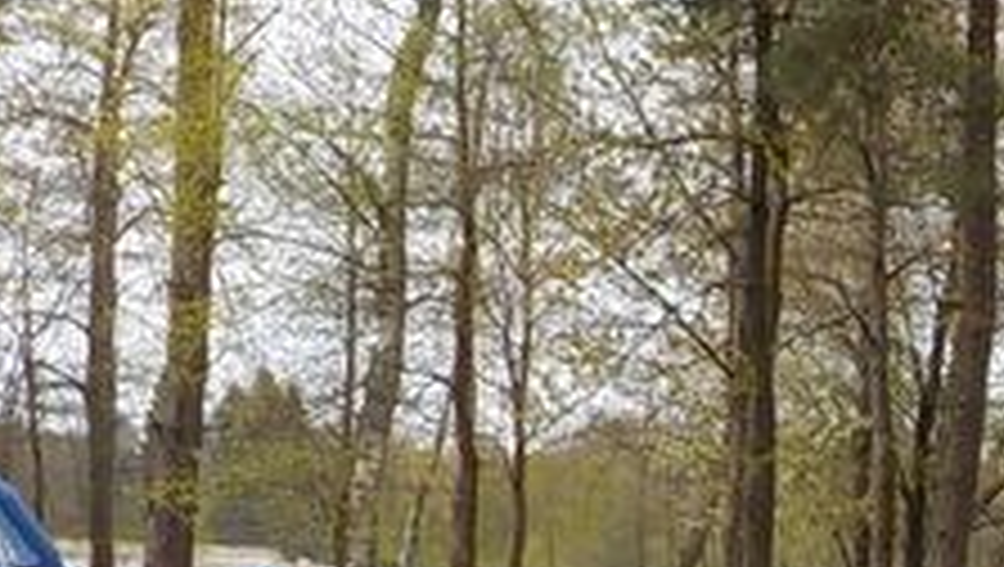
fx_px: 3118
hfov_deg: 17.3
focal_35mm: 117
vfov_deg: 9.9
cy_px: 981
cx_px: 1247
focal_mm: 4.1
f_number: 3.3
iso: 125
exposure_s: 1/500
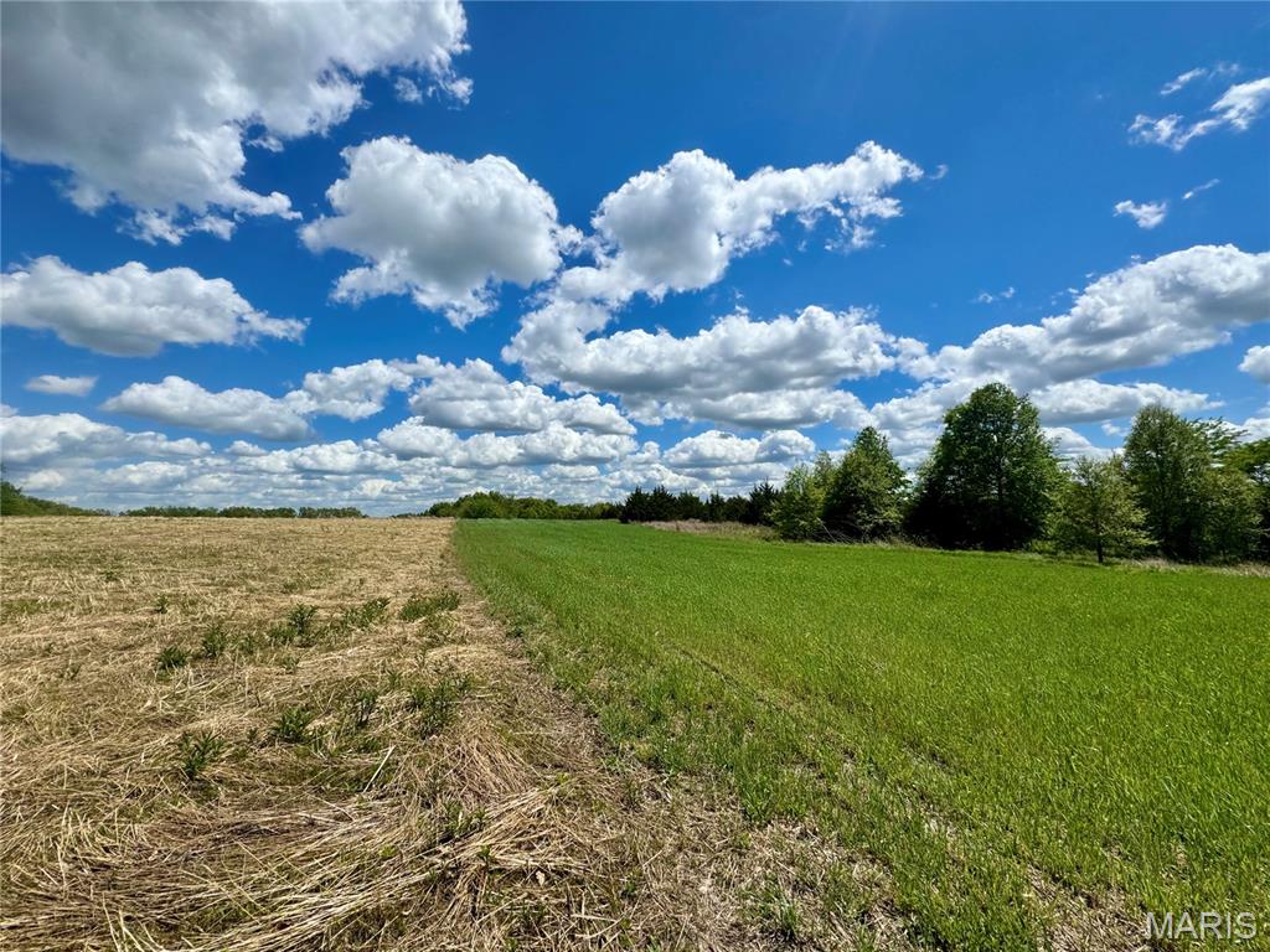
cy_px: 476
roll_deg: +0.5
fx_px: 514
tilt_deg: +4.9
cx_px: 635
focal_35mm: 14
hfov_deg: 102.1
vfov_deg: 85.7
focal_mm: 2.22
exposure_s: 1/4630
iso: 50
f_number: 2.2
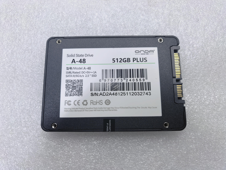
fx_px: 157
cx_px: 113
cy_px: 85
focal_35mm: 24
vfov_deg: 56.8
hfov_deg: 71.6
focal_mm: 6.98
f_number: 2.8
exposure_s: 1/50
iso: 100
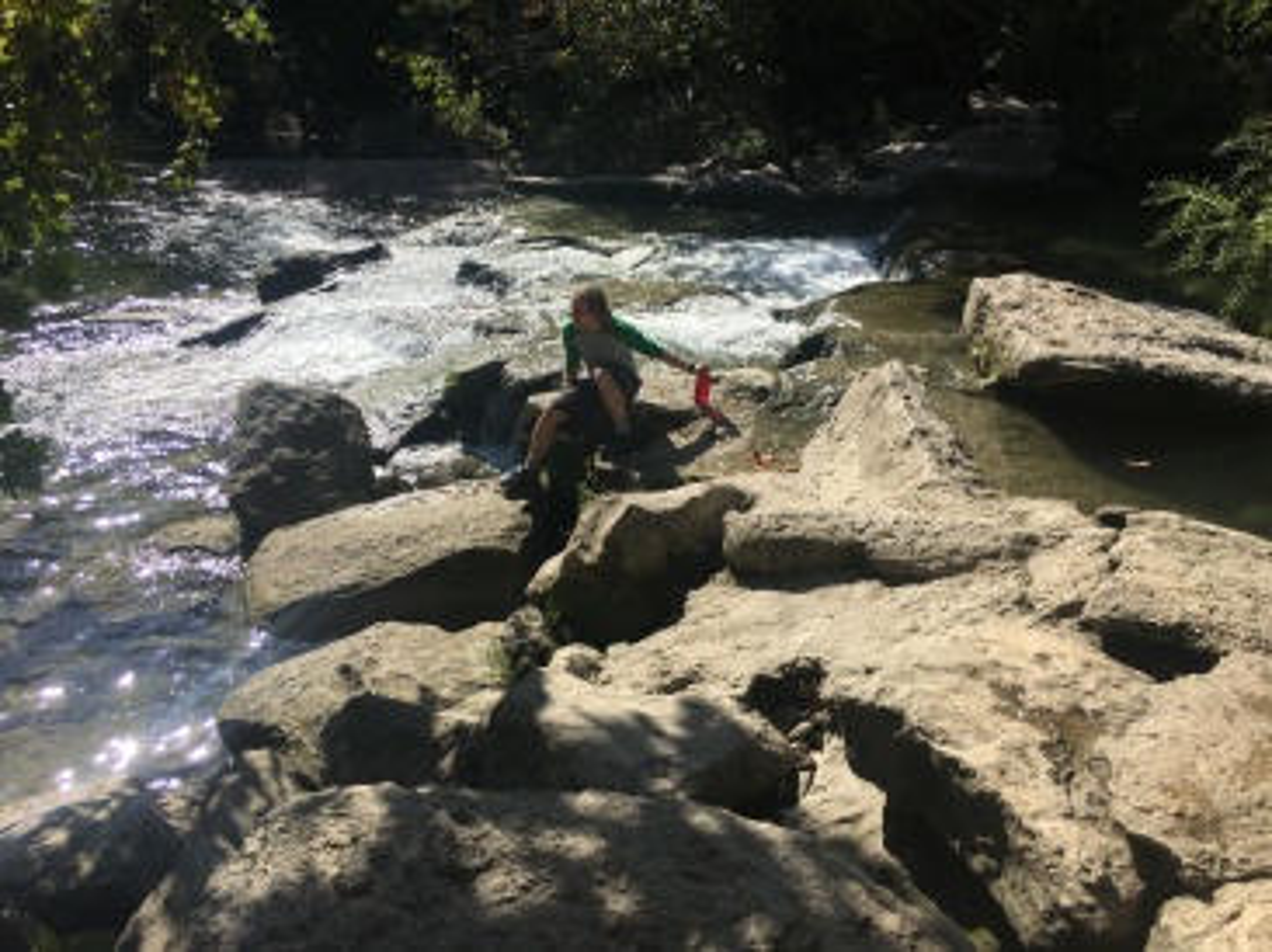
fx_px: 1065
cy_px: 476
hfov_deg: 61.7
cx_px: 636
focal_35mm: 29
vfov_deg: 48.2
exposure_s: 1/2564
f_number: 2.2
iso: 25
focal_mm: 4.15
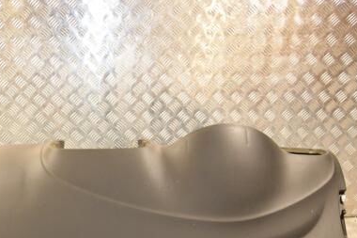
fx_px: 494
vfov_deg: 26.6
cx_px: 102
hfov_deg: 39.0
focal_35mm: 50
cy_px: 186
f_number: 5
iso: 800
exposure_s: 1/125
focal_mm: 21
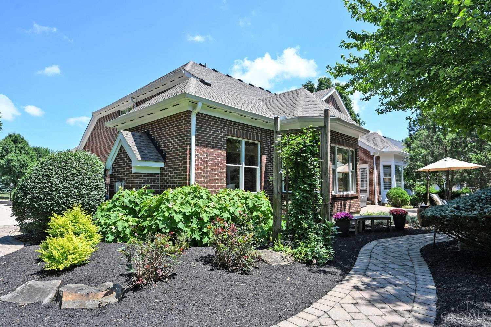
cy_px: 164
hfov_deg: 82.6
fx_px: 280
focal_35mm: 20
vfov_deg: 60.7
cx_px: 246
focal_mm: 20.5
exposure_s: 1/250
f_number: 5.6
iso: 100
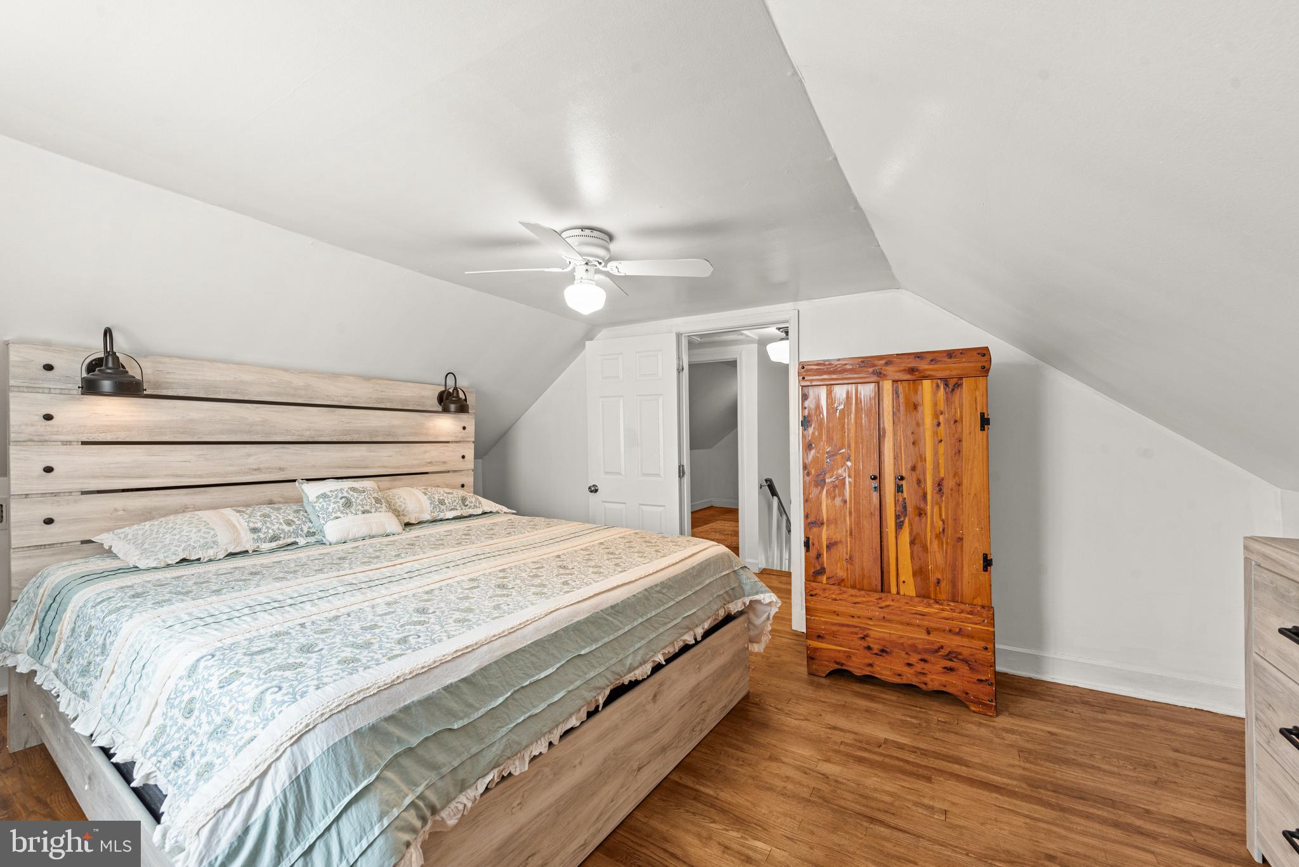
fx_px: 505
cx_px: 650
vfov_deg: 81.3
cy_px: 434
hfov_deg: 104.2
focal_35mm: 14
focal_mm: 14
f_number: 8
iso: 320
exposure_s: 1/1.25
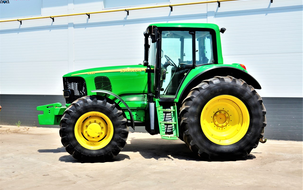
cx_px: 151
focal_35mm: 43
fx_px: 355
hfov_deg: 46.2
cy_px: 94
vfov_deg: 29.9
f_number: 7.1
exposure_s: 1/500
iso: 125
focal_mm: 28
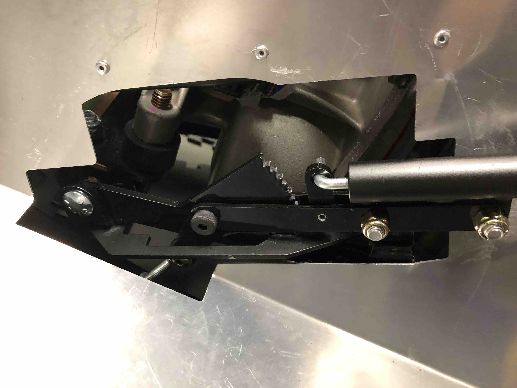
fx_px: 418
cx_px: 258
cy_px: 194
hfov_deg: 63.4
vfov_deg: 49.7
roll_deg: -25.2
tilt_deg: -36.9
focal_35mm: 28
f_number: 1.8
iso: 100
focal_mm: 4
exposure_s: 1/5
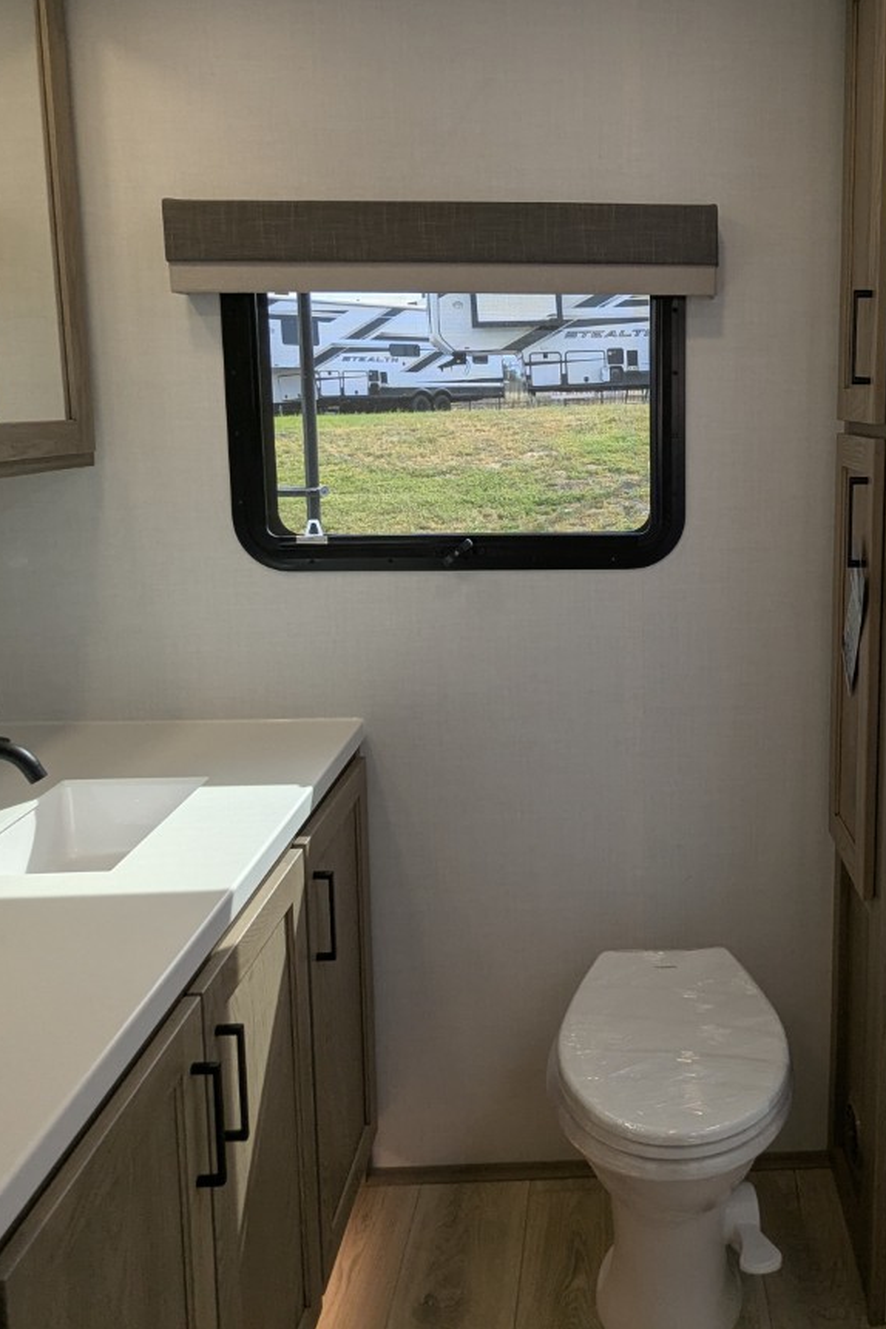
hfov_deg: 46.1
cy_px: 523
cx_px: 672
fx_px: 997
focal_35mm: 27
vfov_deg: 66.7
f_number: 2.2
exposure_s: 1/245
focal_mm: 2.35
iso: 69
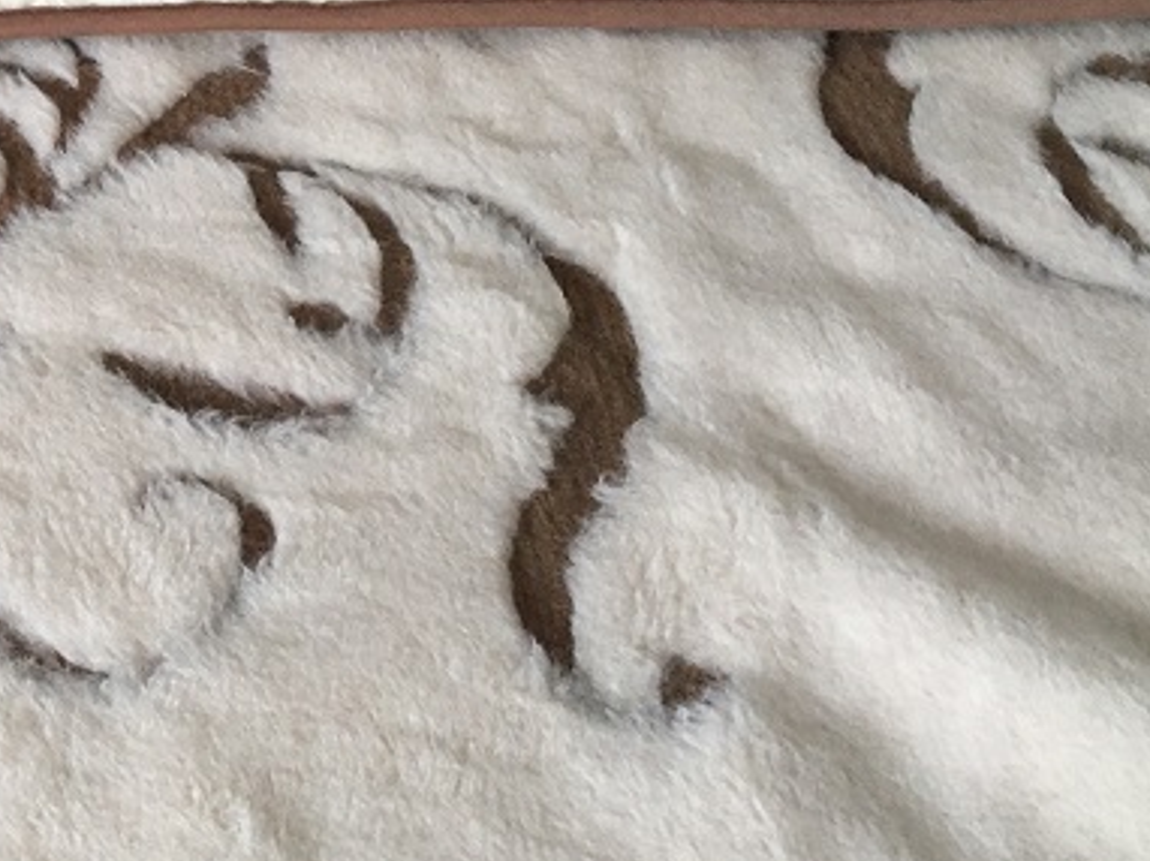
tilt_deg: -36.8
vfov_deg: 19.1
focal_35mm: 76
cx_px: -129
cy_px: 157
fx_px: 2523
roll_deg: +1.2
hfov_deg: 24.0
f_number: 2.2
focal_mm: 4.15
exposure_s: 1/33
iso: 125
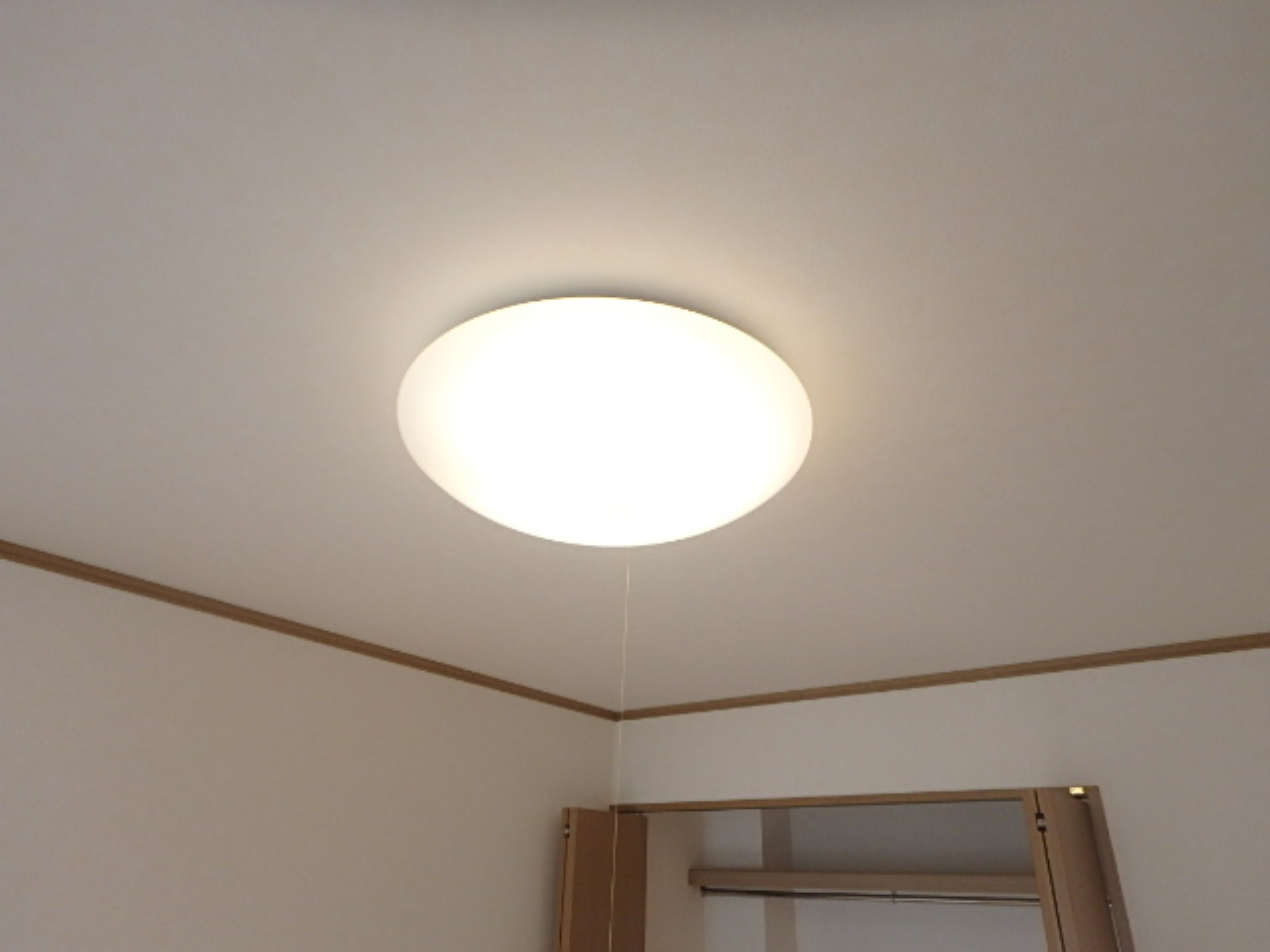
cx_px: 635
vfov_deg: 63.4
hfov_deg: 79.0
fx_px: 770
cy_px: 476
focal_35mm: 21
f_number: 3.5
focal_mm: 3.7
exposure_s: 1/50
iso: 200
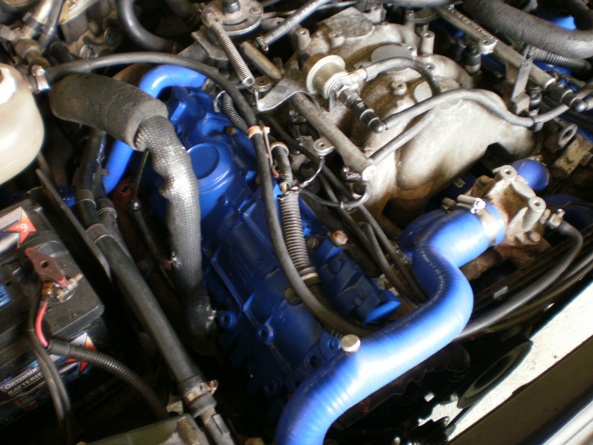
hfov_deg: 51.4
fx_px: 617
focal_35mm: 36
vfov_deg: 39.7
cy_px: 222
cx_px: 296
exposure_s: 1/5
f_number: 3.1
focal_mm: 6.3
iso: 125
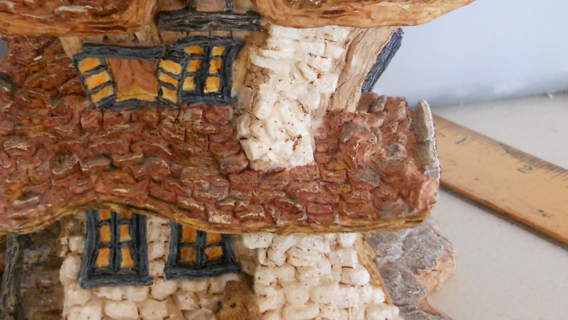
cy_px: 81
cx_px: 281
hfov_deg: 32.4
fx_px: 979
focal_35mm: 65
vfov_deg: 18.4
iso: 400
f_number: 3.5
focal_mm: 5.8
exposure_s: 1/25
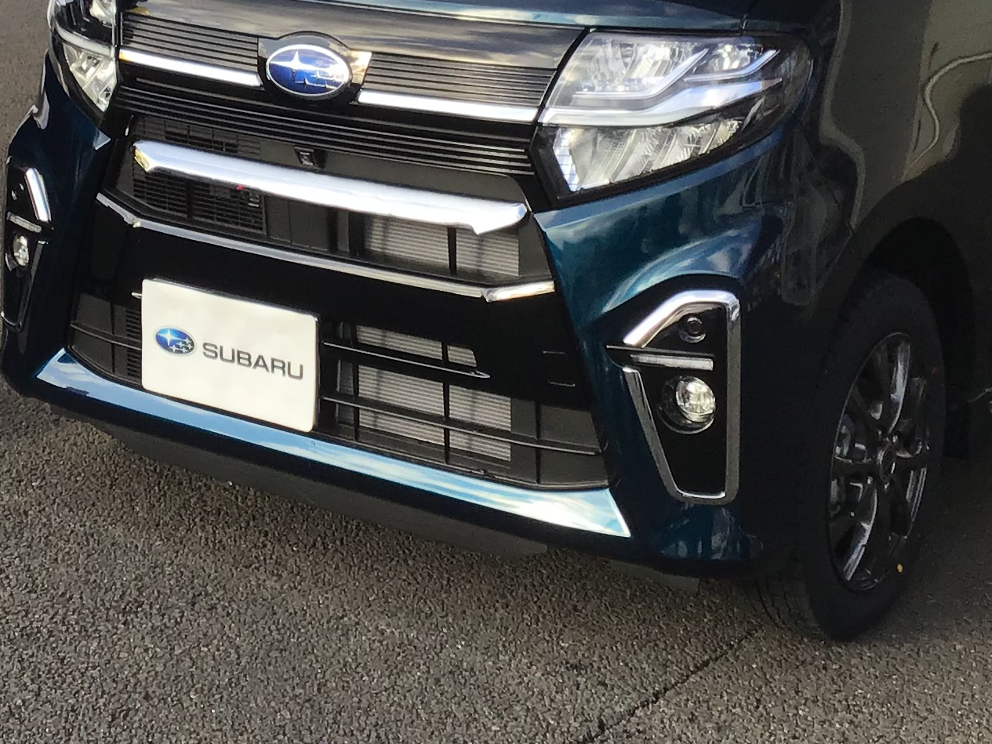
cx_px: 238
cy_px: -1
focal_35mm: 80
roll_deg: -3.2
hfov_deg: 24.1
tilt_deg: -10.6
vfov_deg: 18.0
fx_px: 2293
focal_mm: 3.3
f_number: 2.4
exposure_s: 1/357
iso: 25
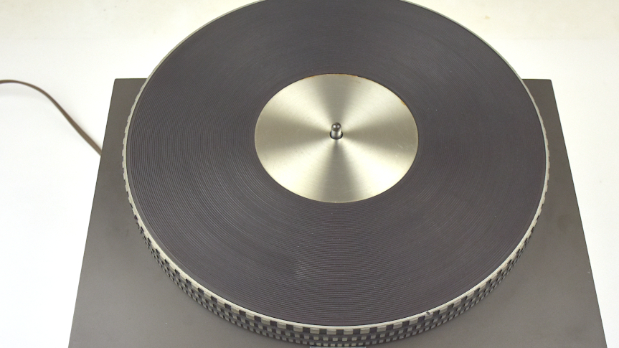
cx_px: 339
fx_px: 568
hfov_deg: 57.1
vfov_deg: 33.8
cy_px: 223
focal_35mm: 35
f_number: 5.6
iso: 1000
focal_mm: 19
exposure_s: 1/320
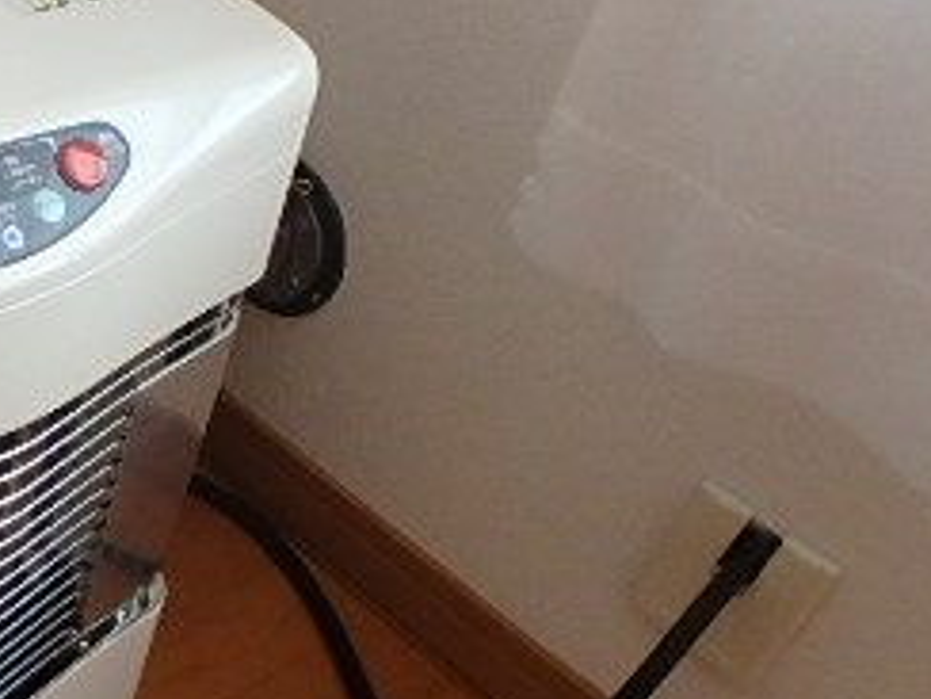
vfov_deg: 26.4
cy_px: 477
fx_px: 1479
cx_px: -244
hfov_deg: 29.1
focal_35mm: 55
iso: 640
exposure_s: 1/30
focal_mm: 3.7
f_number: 3.5
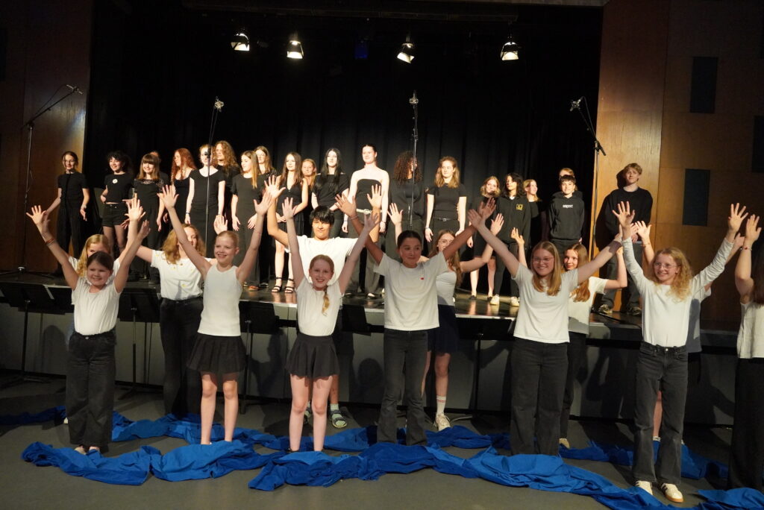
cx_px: 382
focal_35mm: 27
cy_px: 255
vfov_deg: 48.0
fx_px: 573
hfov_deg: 67.4
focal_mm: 18
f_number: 4
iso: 6400
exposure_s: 1/160
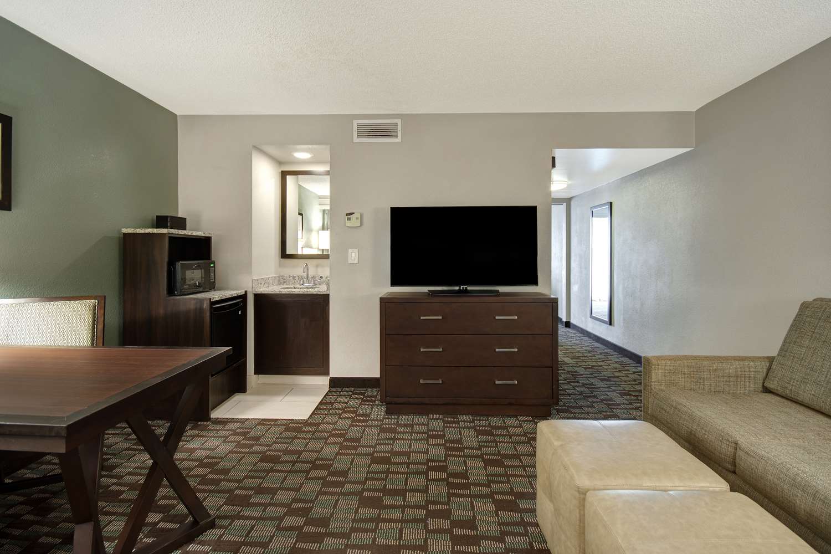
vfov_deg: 77.3
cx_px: 416
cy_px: 277
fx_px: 346
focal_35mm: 15
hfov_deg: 100.4
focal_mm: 10
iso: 250
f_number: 7.1
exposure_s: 1/4
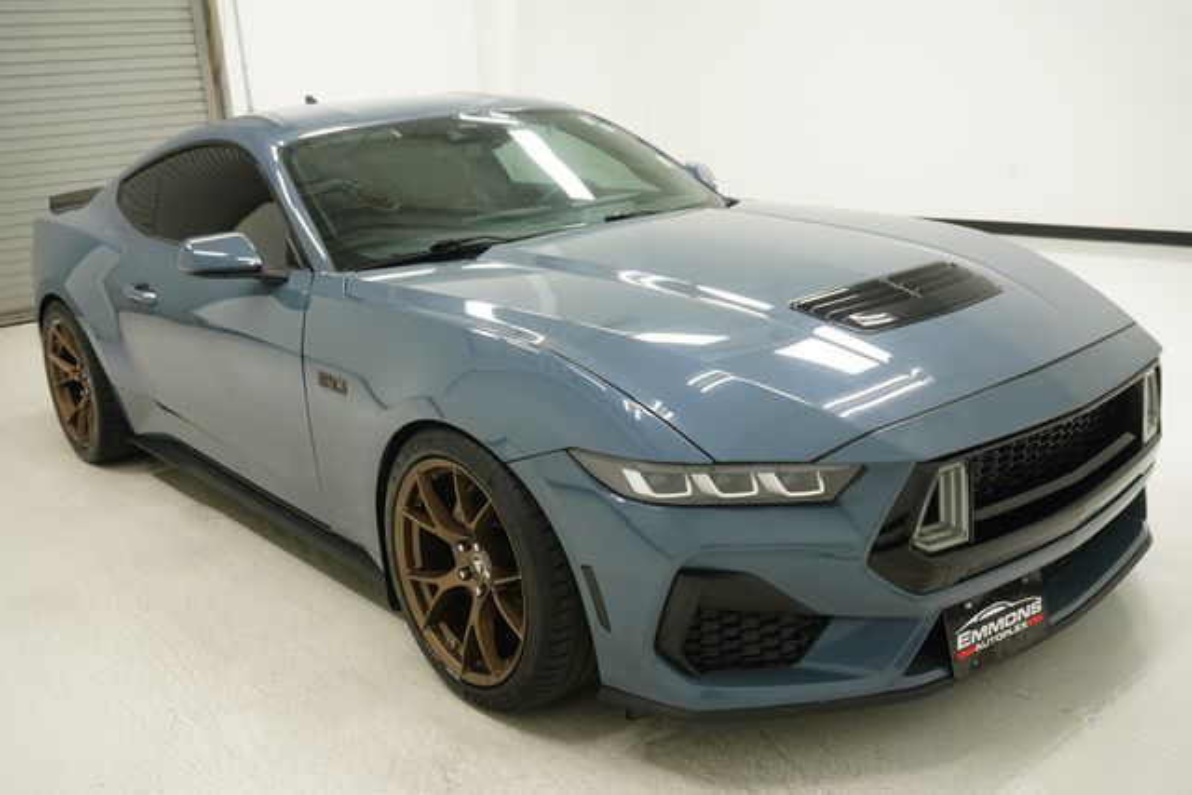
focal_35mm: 34
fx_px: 1126
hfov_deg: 55.8
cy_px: 398
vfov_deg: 38.9
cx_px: 596
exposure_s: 1/200
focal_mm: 23
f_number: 5.6
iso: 1000
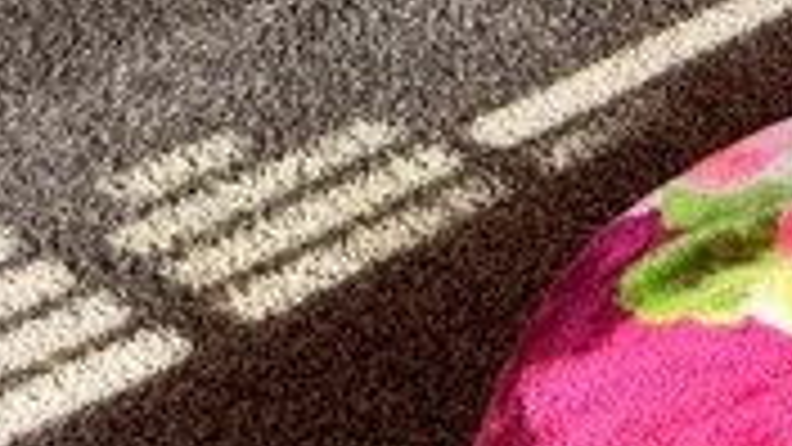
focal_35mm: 152
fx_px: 3192
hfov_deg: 14.1
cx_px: 616
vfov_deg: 6.8
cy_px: -1086
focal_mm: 6.76
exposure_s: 1/121
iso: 50
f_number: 1.78
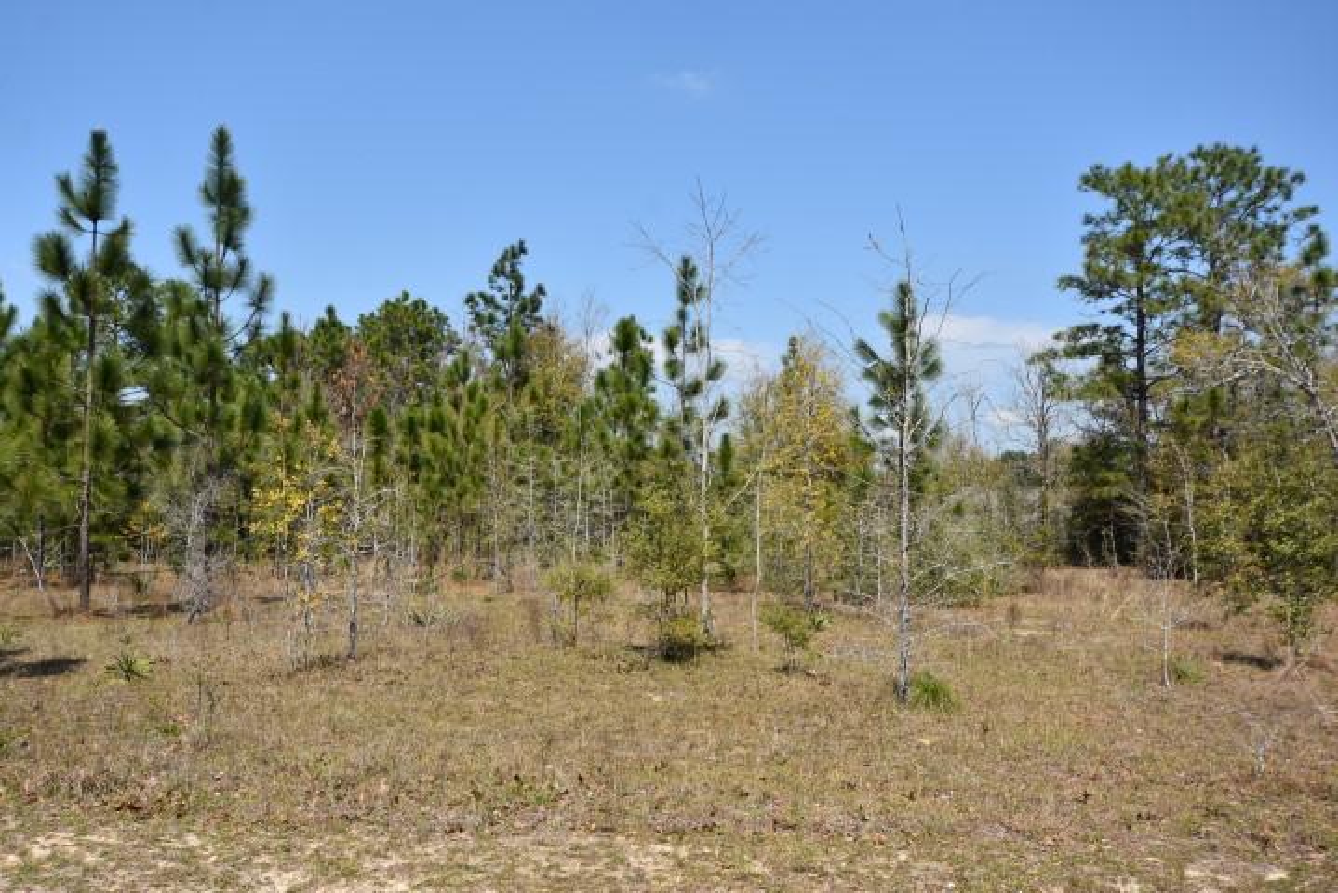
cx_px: 669
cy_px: 446
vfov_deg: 40.0
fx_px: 1227
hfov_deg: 57.2
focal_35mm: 33
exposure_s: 1/500
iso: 200
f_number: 8
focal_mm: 22
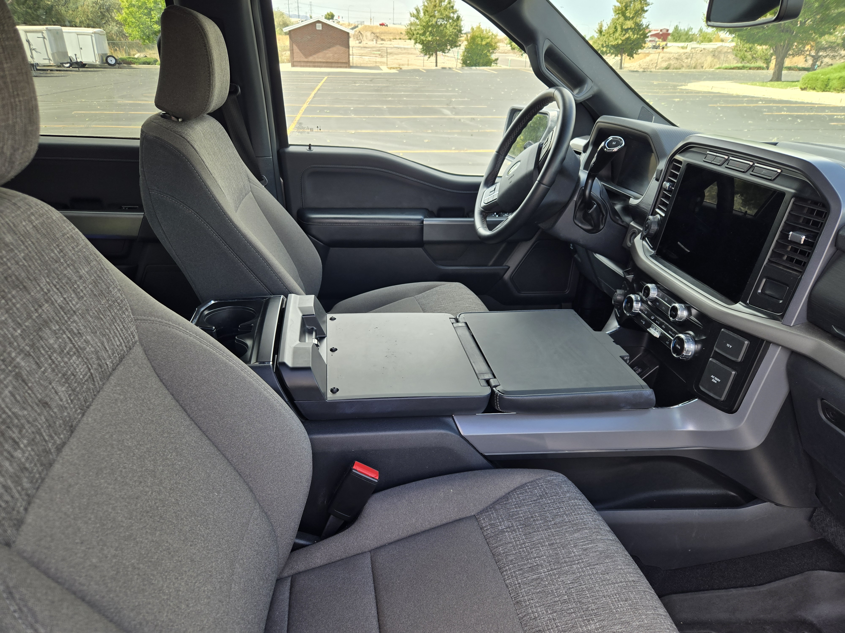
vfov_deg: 58.9
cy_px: 316
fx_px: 561
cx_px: 422
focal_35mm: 23
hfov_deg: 73.9
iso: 25
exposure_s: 1/221
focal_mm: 5.4
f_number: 1.8
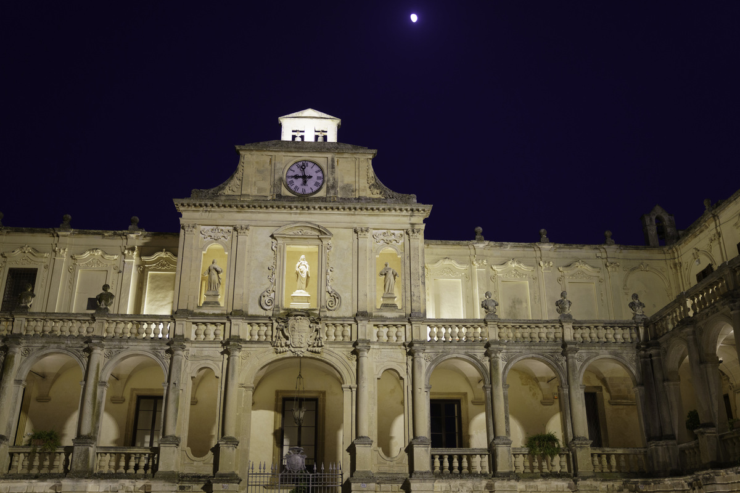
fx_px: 728
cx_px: 370
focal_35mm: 35
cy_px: 246
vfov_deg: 37.5
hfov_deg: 53.9
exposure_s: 1/50
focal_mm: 35.4
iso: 1250
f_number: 2.8
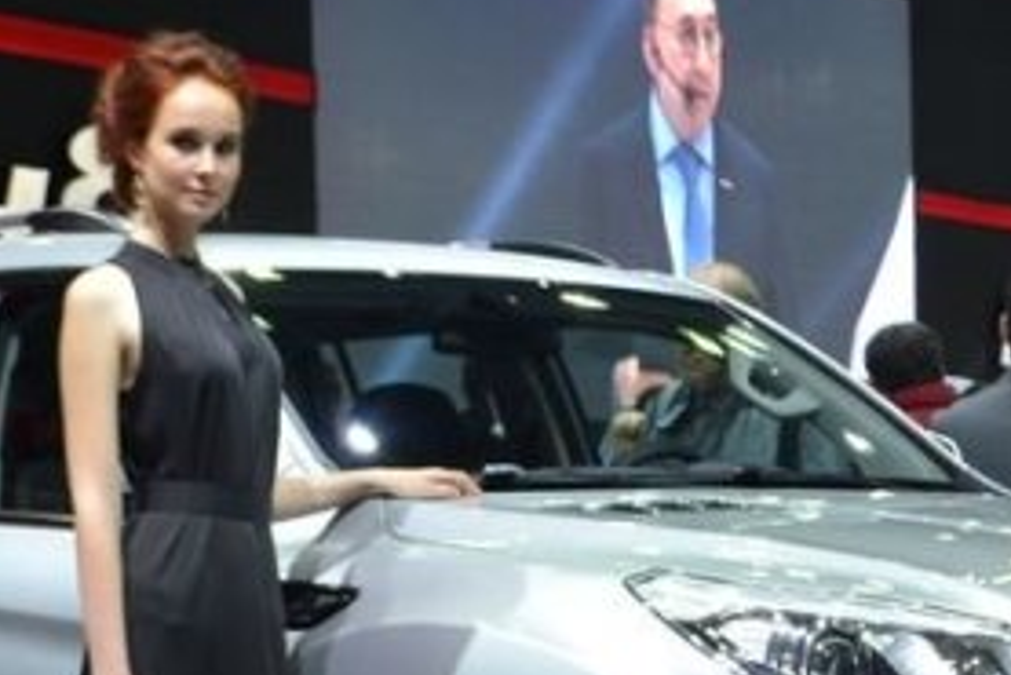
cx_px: 515
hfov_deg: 19.6
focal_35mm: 104
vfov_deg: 13.1
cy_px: 622
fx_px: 2922
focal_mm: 24
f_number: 5
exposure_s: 1/100
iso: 400
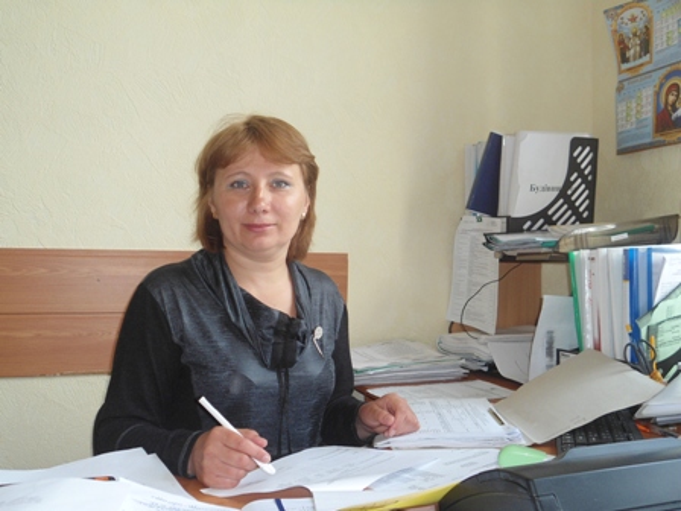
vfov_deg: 38.7
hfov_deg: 50.1
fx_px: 728
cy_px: 256
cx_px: 340
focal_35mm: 37
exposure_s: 1/40
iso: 100
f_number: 3.2
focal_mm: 6.7
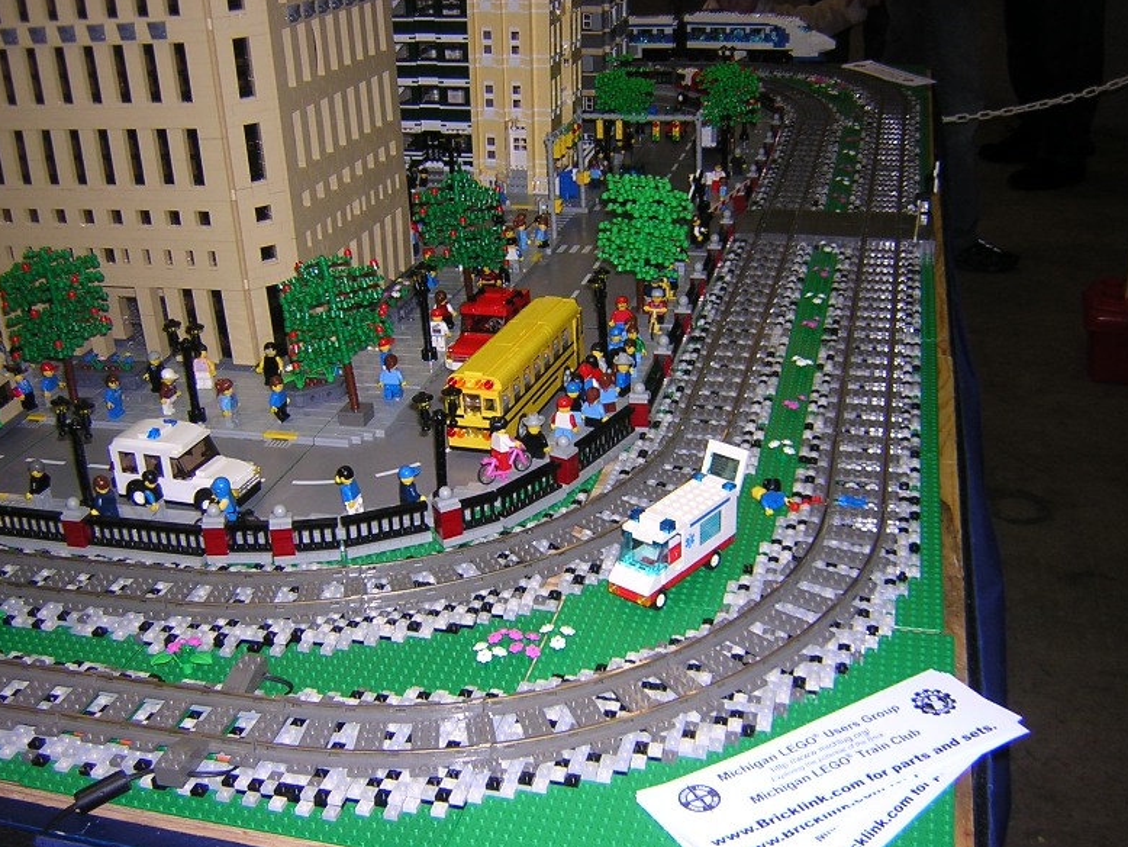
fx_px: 1206
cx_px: 567
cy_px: 422
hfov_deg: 50.1
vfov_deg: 38.7
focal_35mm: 37
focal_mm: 4.7
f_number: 2.6
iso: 100
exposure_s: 1/60.1
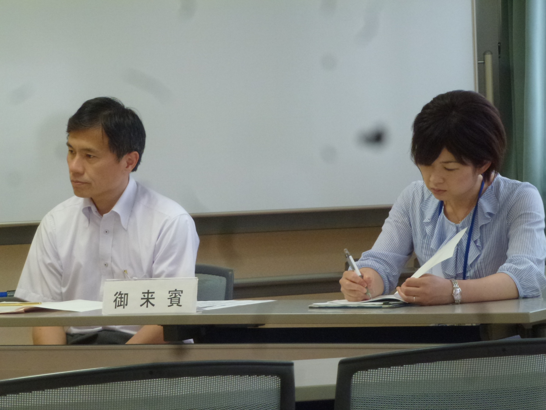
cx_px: 273
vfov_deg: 10.4
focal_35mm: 142
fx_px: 2240
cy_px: 205
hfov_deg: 13.9
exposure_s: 1/60
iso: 400
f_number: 5.3
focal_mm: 25.5
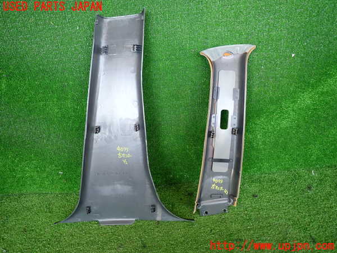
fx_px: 243
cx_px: 168
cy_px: 126
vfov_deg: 54.9
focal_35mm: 25
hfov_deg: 69.4
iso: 200
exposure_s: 1/100
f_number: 2
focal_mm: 4.5
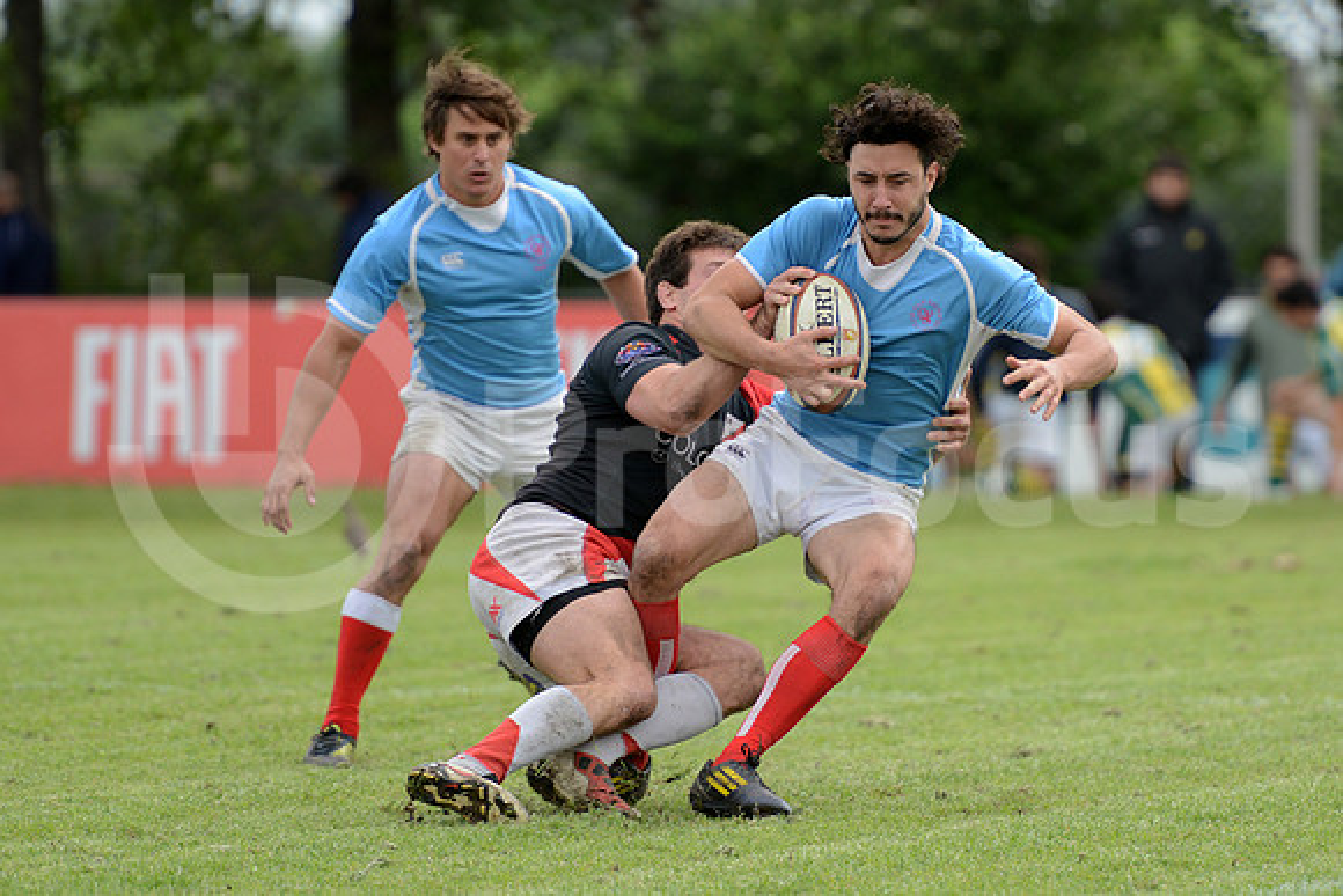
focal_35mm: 270
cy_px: 448
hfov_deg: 7.6
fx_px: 10074
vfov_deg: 5.1
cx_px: 672
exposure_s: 1/1000
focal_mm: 270
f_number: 4
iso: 500
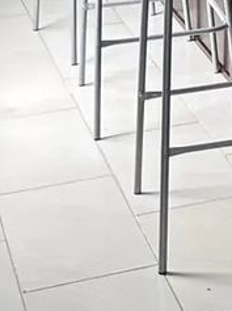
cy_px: -119
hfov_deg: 9.1
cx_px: 520
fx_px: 1344
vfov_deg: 12.7
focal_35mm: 150
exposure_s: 1/121
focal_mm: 5.7
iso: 64
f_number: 1.5
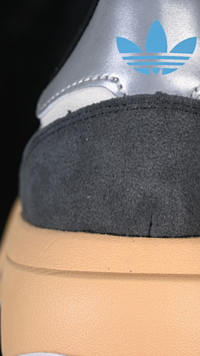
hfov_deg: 10.2
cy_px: 178
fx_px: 1122
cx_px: 151
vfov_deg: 18.0
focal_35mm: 119
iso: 160
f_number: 7.1
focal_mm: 50
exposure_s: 1/60
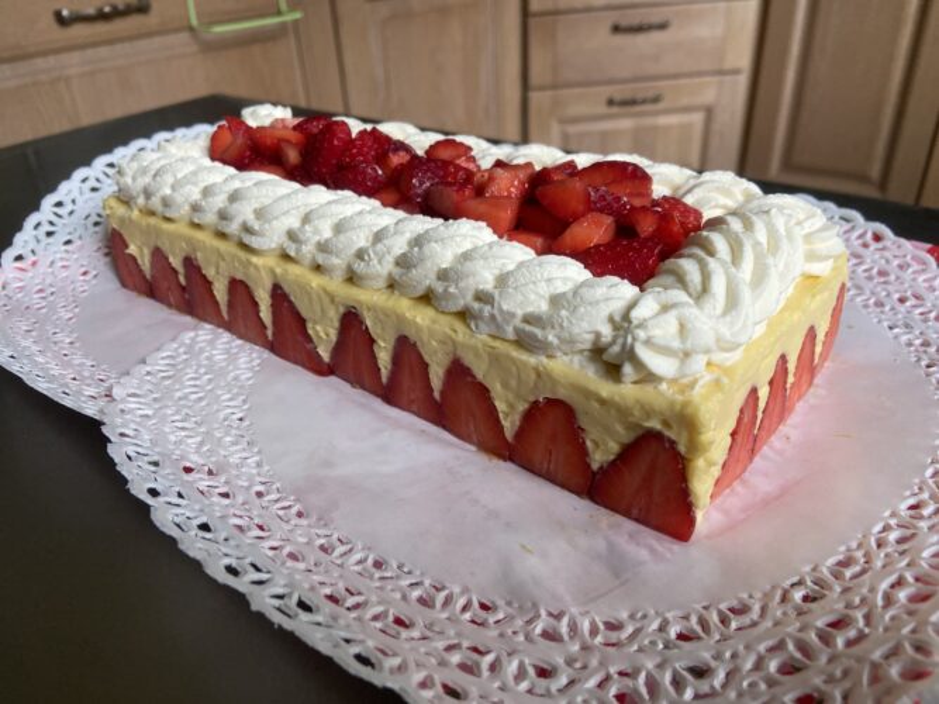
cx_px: 470
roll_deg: +3.0
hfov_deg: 67.3
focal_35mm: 26
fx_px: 705
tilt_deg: -31.5
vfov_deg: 53.0
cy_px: 352
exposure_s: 1/100
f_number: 1.8
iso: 125
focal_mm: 4.25
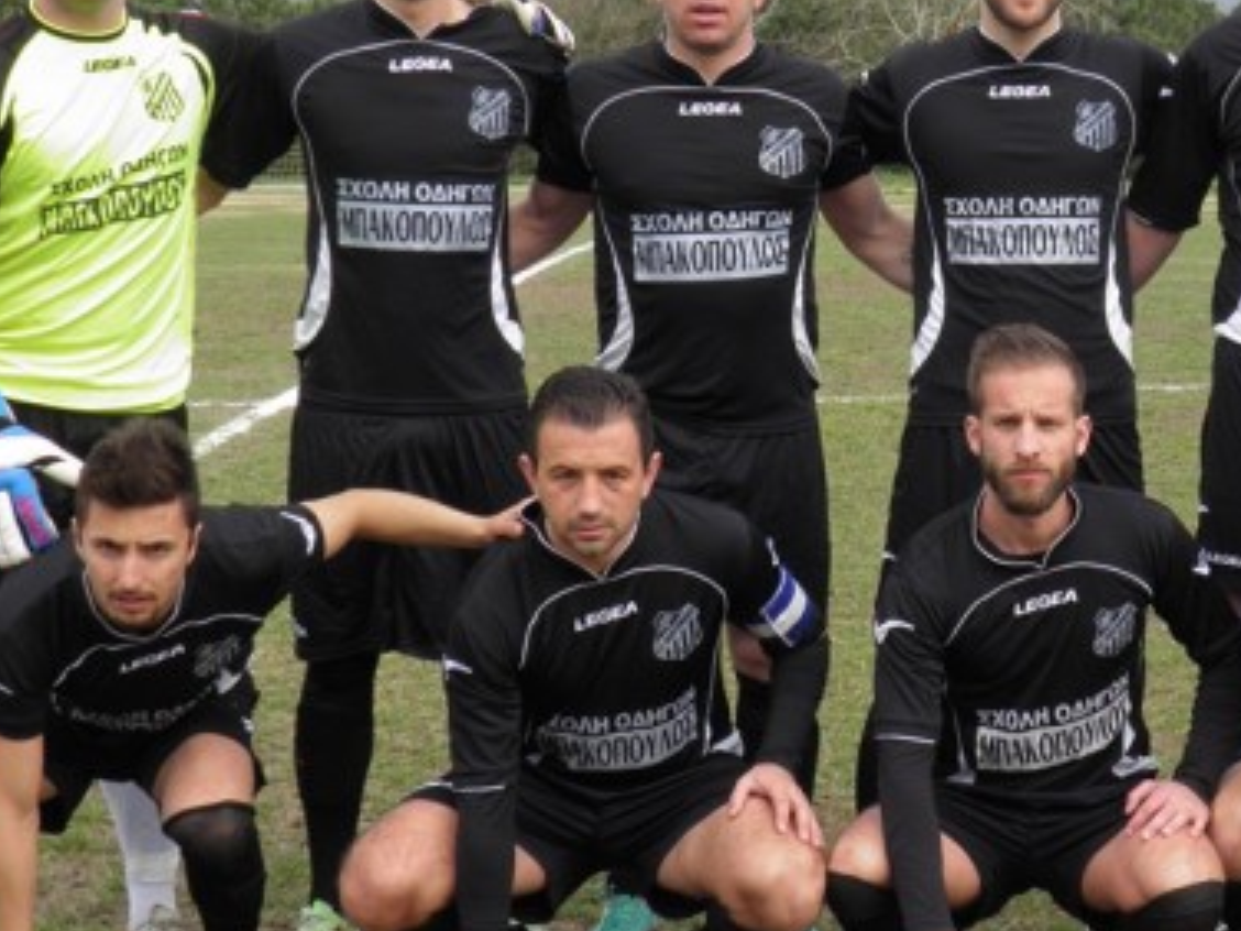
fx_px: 3083
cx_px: 927
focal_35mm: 86
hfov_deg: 22.5
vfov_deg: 17.2
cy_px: 388
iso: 50
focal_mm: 8.9
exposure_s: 1/80
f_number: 5.5
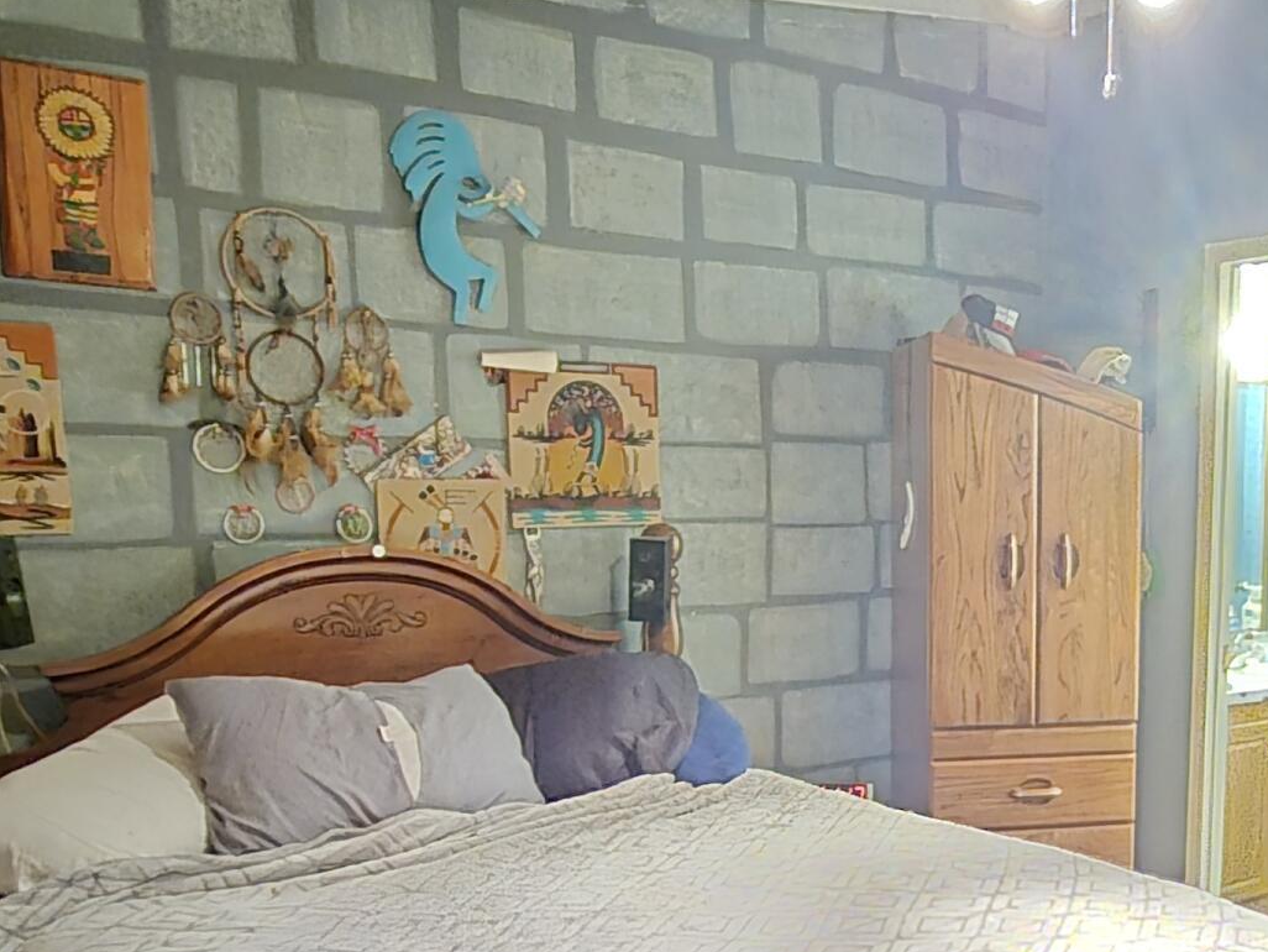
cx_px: 983
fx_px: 1392
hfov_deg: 46.8
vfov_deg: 37.3
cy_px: 635
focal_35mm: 38
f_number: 2.2
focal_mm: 1.74
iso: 2500
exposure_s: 1/8
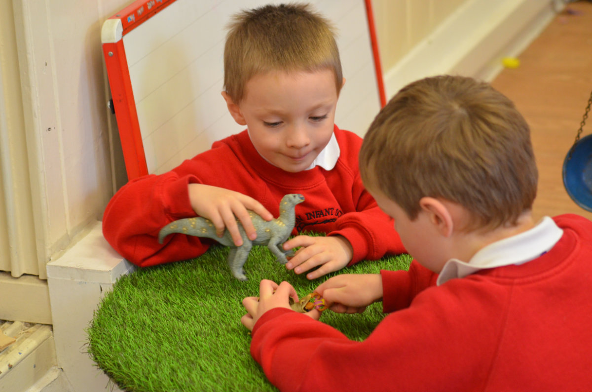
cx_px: 296
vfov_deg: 10.6
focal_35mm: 129
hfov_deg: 15.9
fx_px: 2116
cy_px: 196
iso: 1600
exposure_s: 1/100
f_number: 4
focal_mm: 86
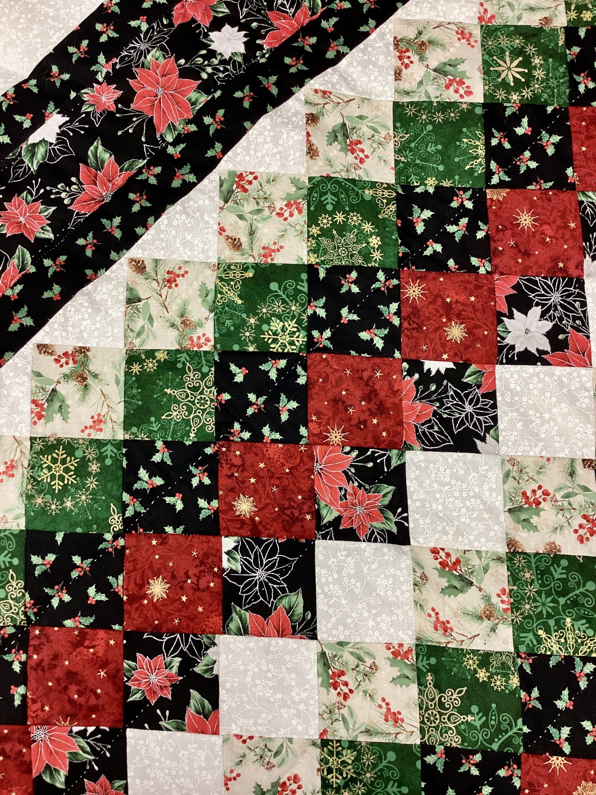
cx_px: 298
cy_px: 398
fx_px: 712
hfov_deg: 45.4
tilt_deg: -81.7
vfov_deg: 58.4
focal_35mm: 31
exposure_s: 1/50
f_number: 2.4
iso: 100
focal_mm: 3.3
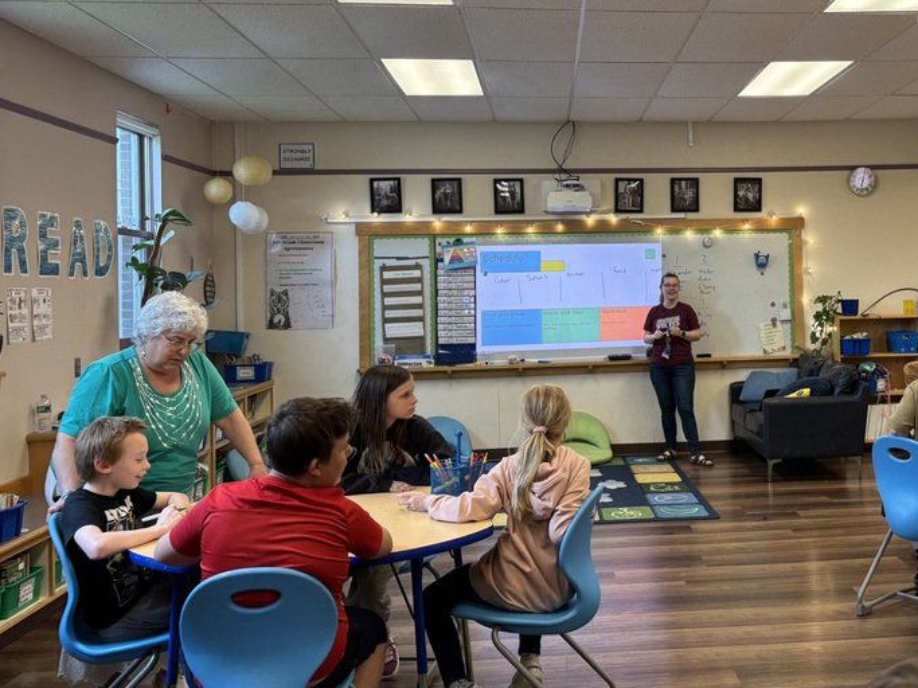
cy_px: 274
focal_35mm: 39
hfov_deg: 46.5
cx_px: 668
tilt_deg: -2.3
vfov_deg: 36.7
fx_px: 1034
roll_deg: +0.6
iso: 100
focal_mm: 5.96
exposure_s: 1/60
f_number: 1.6
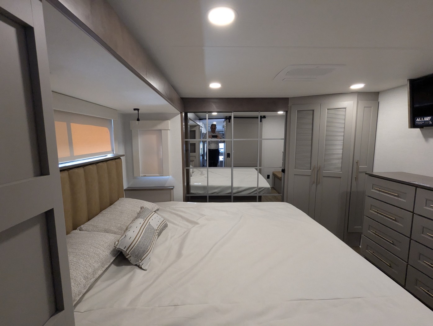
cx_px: 216
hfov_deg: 94.4
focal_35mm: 16
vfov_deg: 78.2
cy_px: 163
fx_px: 200
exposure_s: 1/161
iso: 550
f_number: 2.2
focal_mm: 2.35
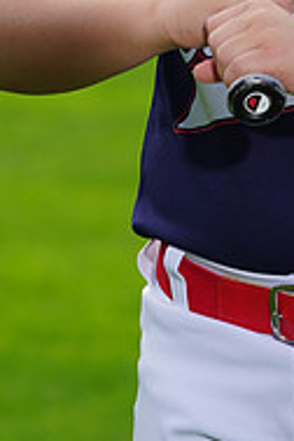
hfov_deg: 2.0
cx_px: 386
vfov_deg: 3.0
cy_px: -154
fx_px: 8329
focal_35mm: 680
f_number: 8
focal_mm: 221
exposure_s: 1/250
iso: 200
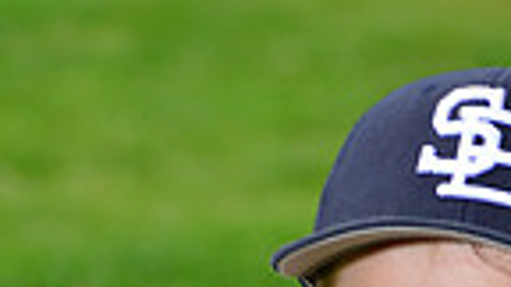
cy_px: 602
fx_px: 9688
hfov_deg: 3.0
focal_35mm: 715
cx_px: 630
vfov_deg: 1.7
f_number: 10
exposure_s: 1/200
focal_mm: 170
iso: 200
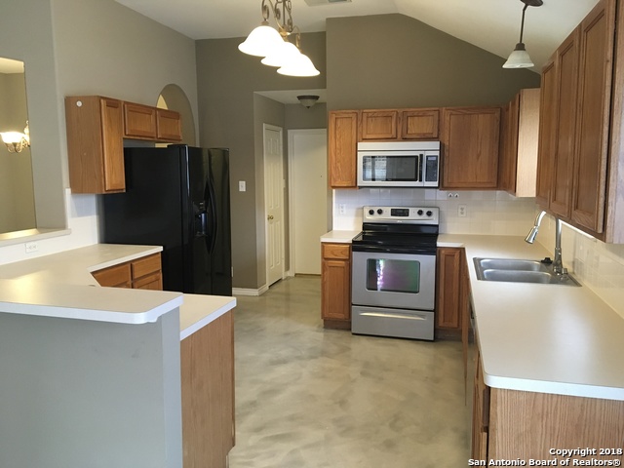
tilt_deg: -6.6
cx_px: 312
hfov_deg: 61.7
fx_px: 523
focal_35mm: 29
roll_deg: +0.2
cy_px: 234
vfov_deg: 48.2
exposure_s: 1/30
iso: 160
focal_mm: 4.15
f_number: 2.2
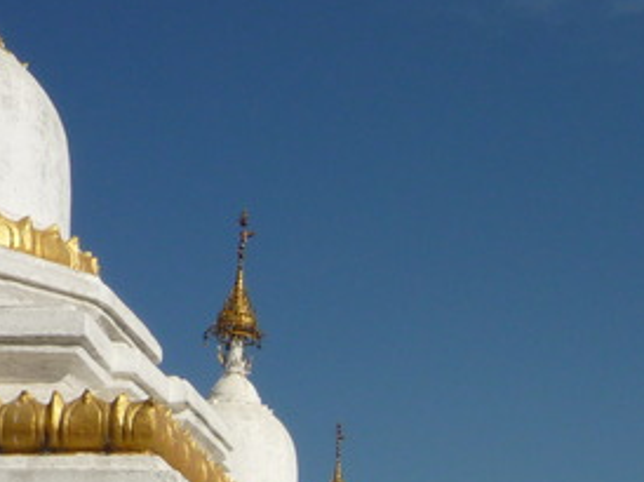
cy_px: 564
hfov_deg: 26.2
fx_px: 1357
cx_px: 524
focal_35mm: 73
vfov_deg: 19.1
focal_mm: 4.4
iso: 100
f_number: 6.3
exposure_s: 1/800
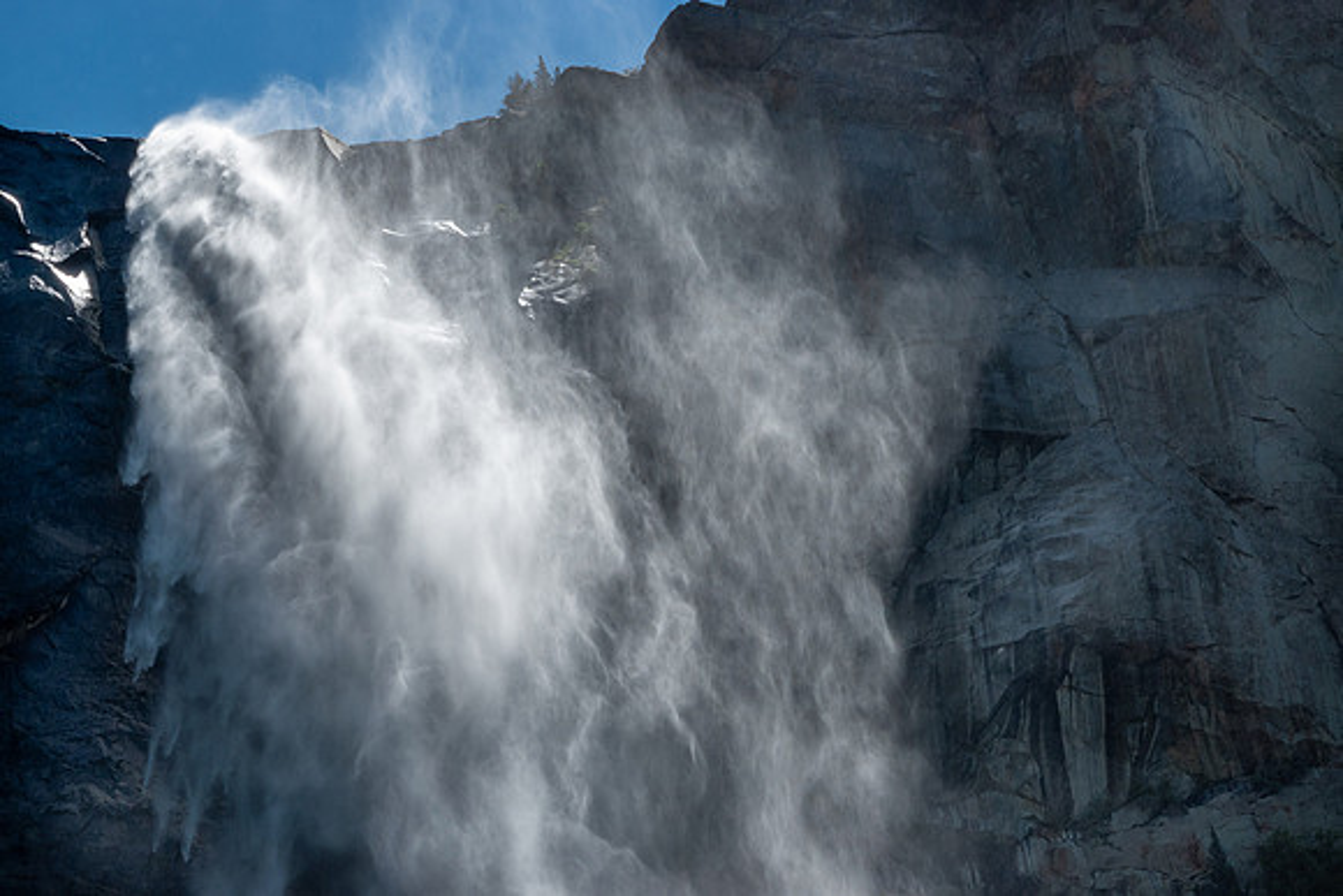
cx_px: 672
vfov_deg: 11.9
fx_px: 4291
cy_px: 448
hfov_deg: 17.8
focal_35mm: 115
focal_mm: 42.08
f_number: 11
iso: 100
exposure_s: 1/250
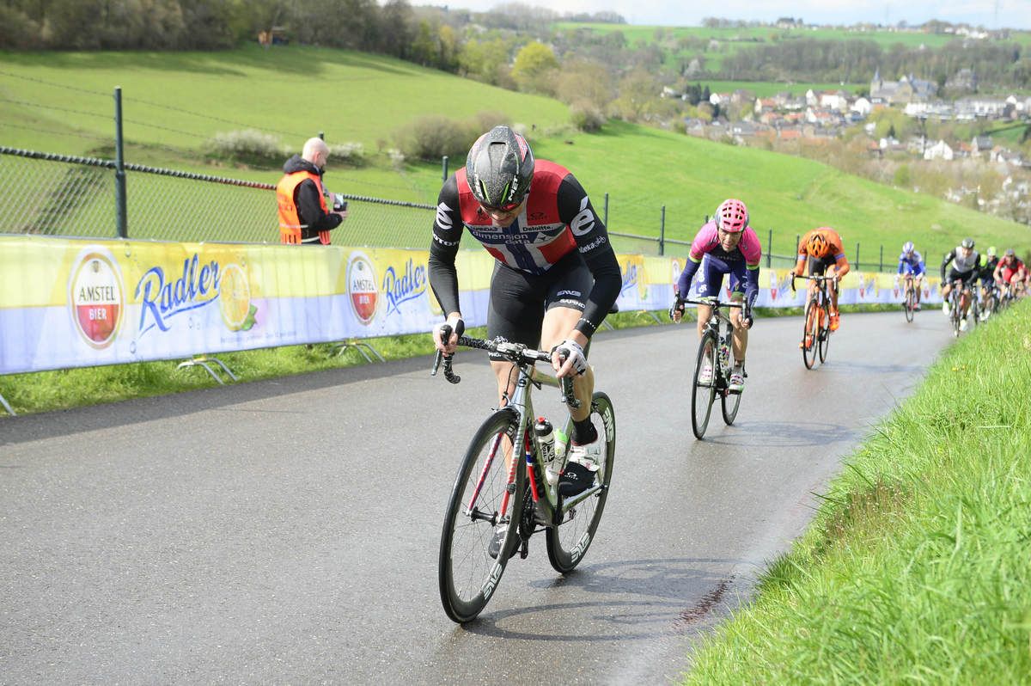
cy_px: 343
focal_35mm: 60
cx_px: 516
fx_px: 1717
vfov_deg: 22.6
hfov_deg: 33.4
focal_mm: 60
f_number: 5
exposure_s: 1/1000
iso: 500
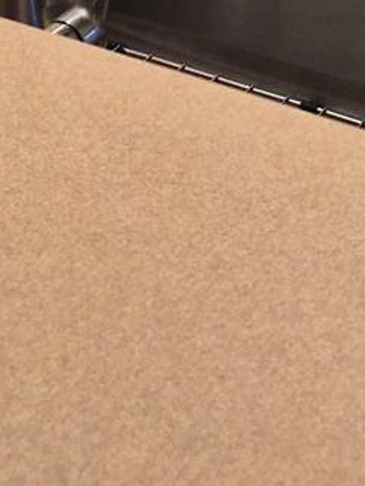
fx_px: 1208
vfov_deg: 17.8
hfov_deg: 16.9
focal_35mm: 86
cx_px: 342
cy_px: -413
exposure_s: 1/120
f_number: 1.8
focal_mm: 5.4
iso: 320
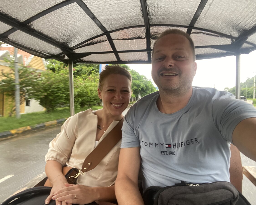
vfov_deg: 58.8
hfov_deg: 70.3
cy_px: 102
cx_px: 129
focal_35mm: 24
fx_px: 182
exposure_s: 1/60
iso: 100
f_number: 2.2
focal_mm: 2.71
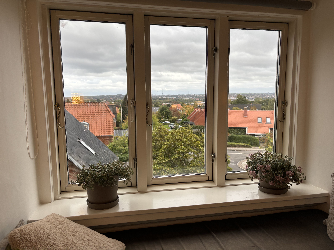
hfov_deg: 67.3
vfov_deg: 53.1
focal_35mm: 26
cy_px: 125
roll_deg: +0.5
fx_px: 251
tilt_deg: -6.9
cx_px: 167
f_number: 1.6
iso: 40
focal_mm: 5.96
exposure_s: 1/198
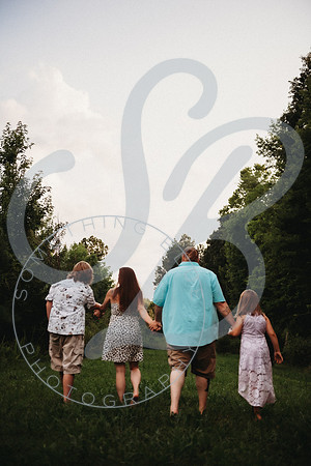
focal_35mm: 45
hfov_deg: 29.9
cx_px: 156
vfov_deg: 43.6
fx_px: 583
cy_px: 233
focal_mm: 45
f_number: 2.8
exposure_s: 1/640
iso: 100
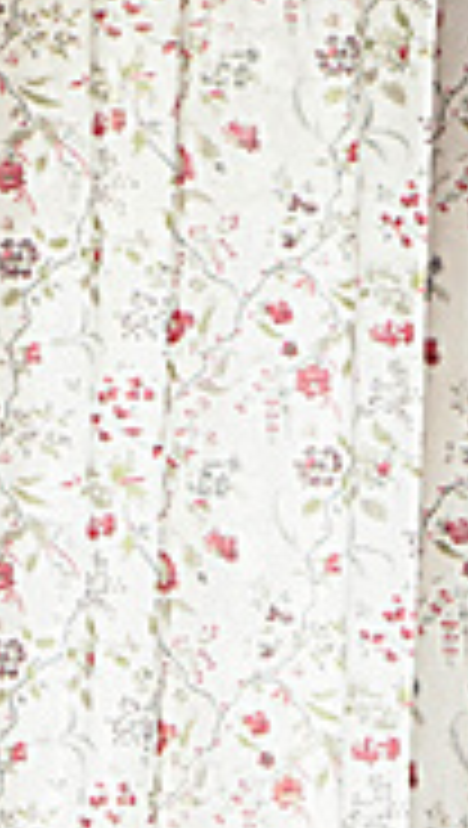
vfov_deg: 8.8
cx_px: -288
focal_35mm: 245
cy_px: 745
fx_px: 5385
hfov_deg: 4.9
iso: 4000
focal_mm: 70
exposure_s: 1/1000
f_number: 5.6
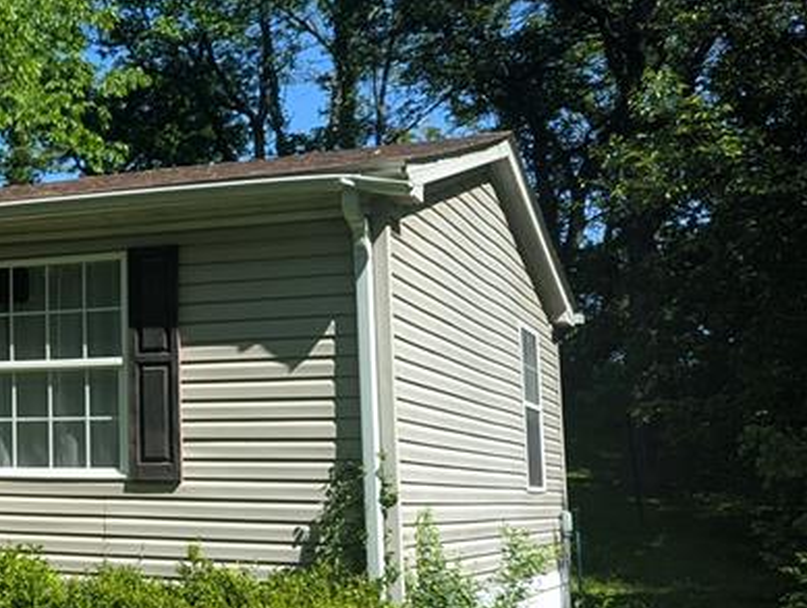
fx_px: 1471
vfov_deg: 23.3
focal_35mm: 63
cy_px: 295
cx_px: -224
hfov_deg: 26.4
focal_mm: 6.81
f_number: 1.85
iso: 44
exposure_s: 1/1167
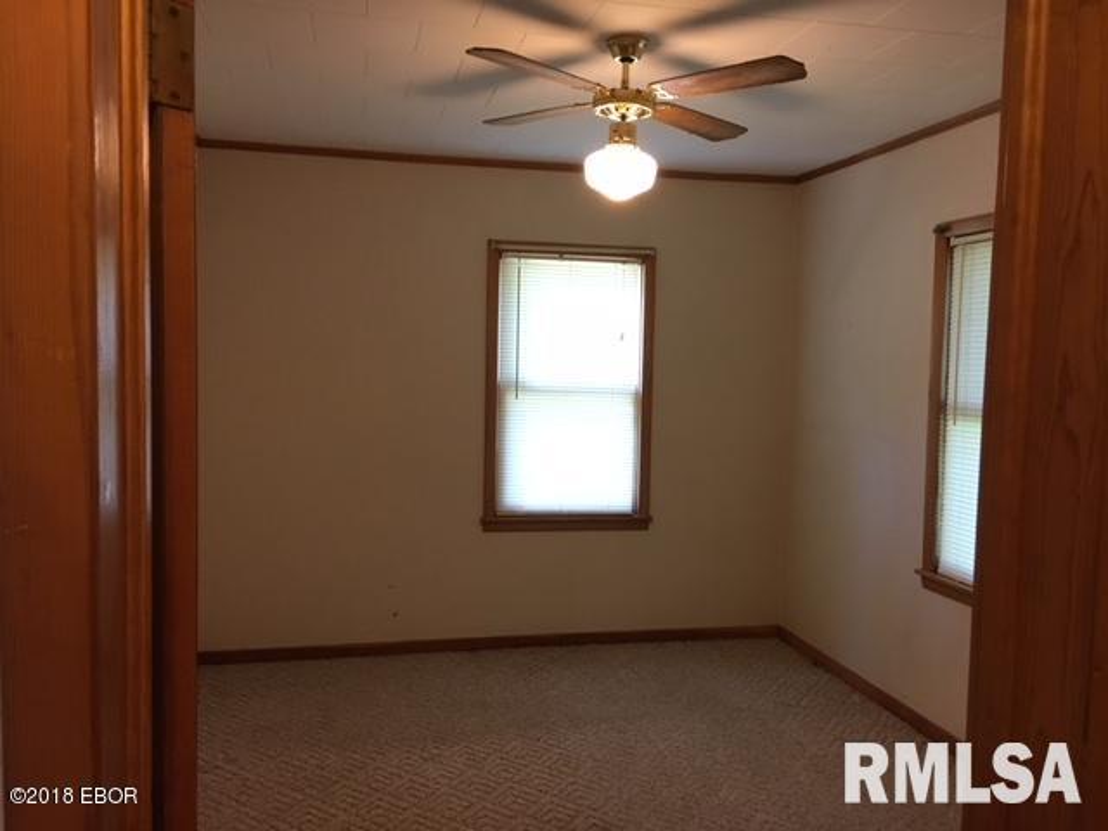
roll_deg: -2.5
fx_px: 928
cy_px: 416
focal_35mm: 29
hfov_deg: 61.7
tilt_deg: -4.1
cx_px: 554
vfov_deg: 48.2
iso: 125
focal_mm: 4.15
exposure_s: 1/30
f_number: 2.2
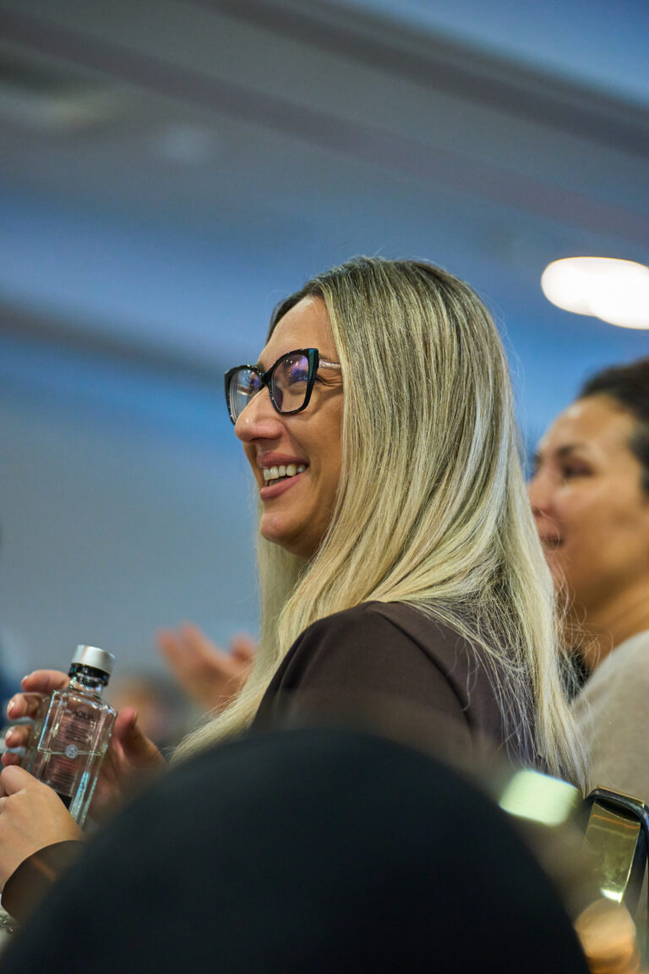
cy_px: 487
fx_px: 3164
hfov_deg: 11.7
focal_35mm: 117
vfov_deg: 17.5
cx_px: 324
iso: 2500
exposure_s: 1/100
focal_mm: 117
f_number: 2.8
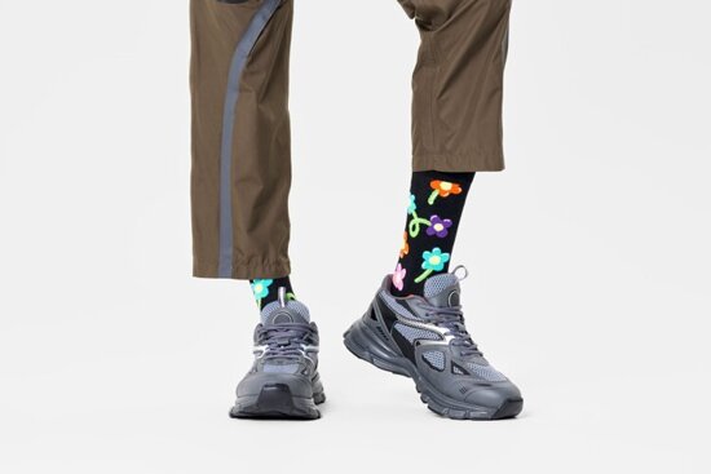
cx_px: 356
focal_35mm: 105
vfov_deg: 13.0
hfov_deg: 19.5
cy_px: 237
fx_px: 2074
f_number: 11
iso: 100
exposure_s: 1/125
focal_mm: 105
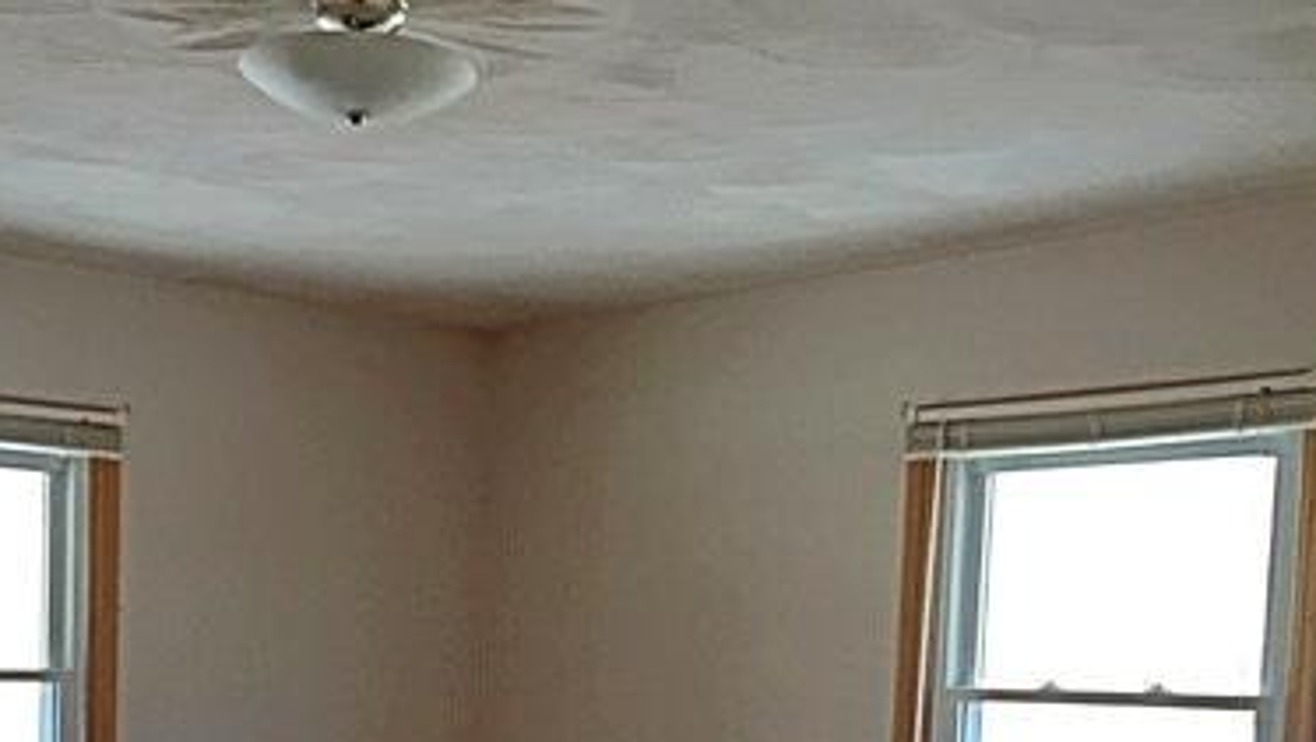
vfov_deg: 21.1
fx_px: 1886
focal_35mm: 54
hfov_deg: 37.7
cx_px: 355
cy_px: 837
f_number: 2.2
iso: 25
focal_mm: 4.15
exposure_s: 1/30
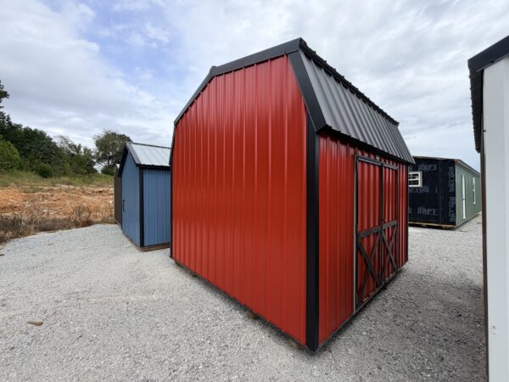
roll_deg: +0.1
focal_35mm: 14
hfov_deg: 102.1
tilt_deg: +0.6
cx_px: 254
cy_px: 191
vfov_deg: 85.7
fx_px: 206
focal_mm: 2.22
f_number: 2.2
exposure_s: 1/809
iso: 20
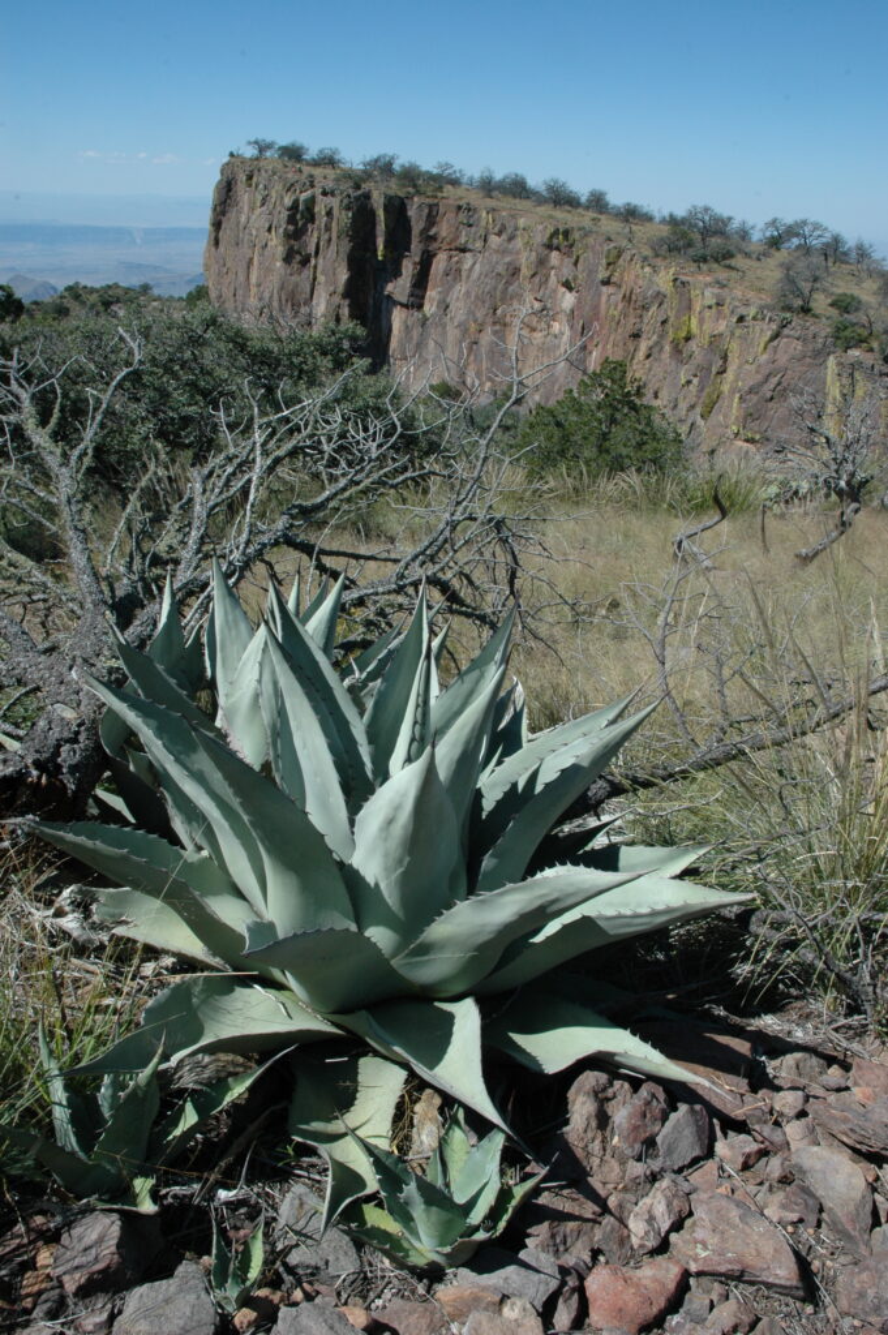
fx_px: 1001
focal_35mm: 27
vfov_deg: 67.4
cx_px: 444
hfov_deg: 47.9
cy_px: 668
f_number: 16
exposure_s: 1/125
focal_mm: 18
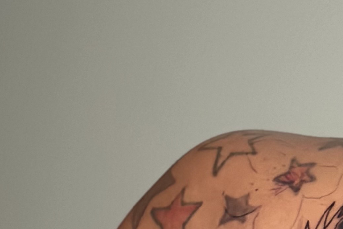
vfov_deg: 6.8
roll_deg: -25.2
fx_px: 1848
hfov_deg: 10.5
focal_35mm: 194
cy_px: 518
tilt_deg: -5.3
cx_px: 383
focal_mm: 6.86
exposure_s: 1/30
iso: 800
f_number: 1.78
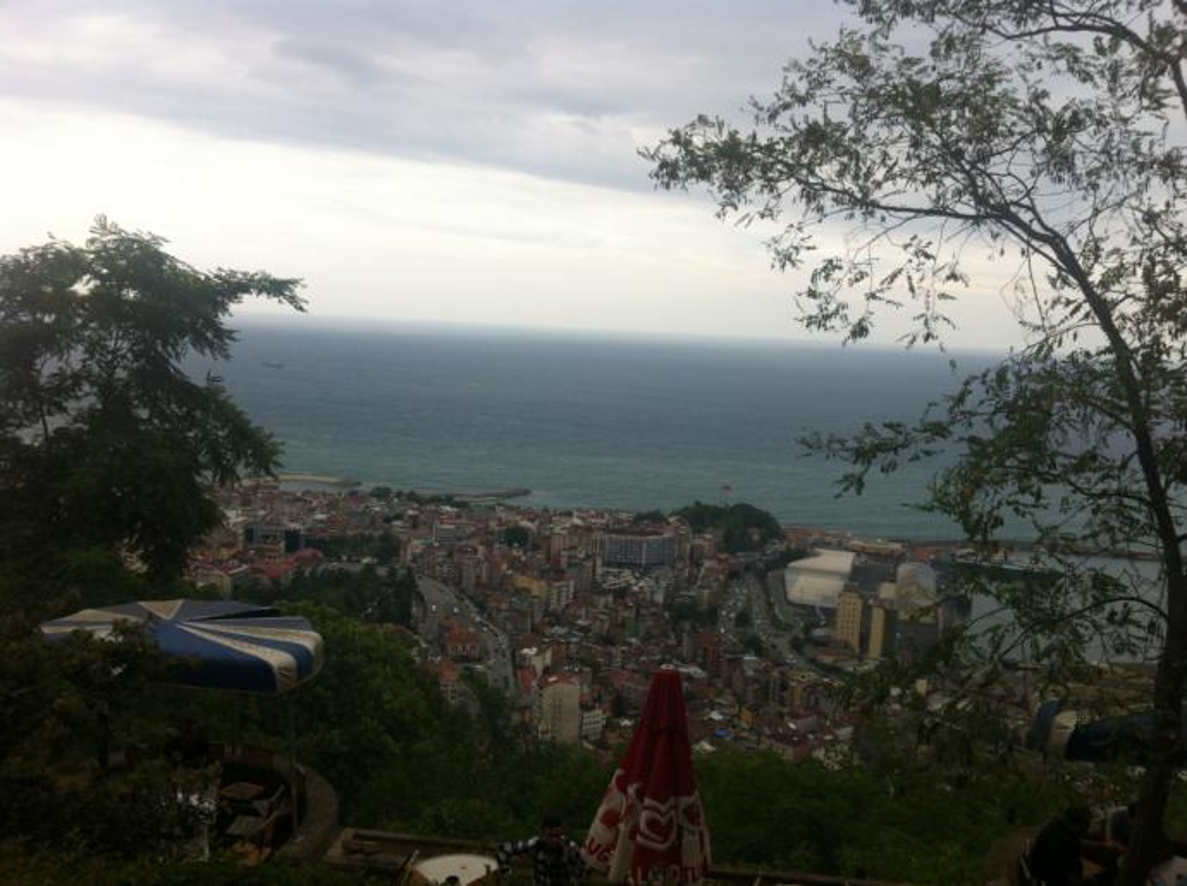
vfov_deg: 40.6
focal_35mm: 35
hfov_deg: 52.7
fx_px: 1198
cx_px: 594
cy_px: 443
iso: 80
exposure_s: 1/503
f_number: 2.8
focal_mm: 3.85
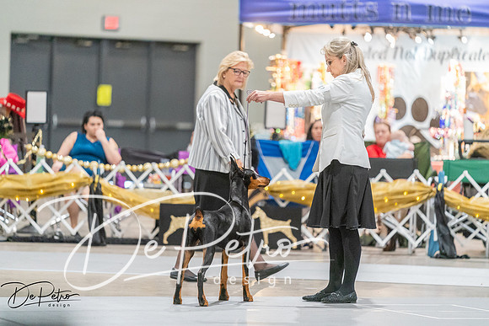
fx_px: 2717
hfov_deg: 10.3
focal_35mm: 200
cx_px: 244
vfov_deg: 6.9
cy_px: 163
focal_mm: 200
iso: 6400
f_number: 2.8
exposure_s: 1/250
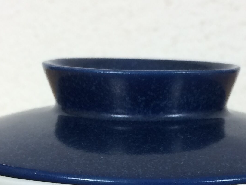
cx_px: 157
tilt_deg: -15.4
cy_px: 224
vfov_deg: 15.9
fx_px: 632
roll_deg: -1.1
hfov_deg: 22.0
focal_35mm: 89
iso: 32
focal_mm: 4.15
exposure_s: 1/33
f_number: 2.2
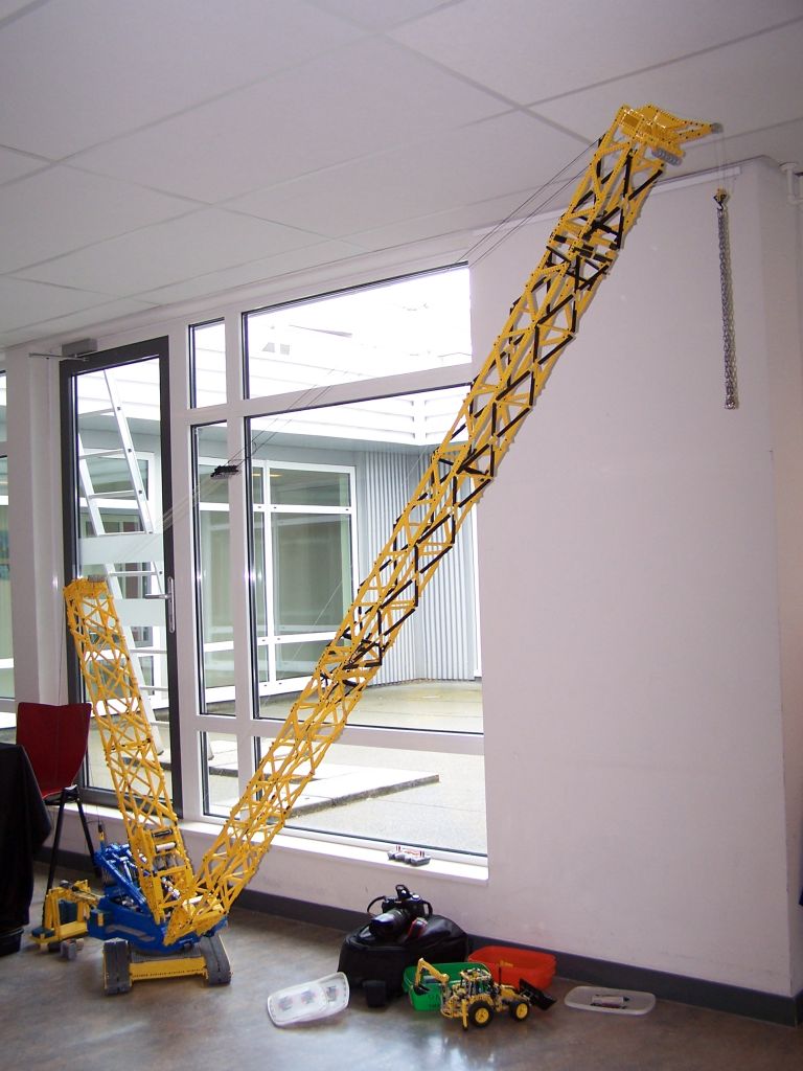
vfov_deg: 49.0
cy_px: 536
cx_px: 402
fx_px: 1175
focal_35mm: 38
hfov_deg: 37.7
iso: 80
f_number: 2.8
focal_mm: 6.3
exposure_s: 1/60
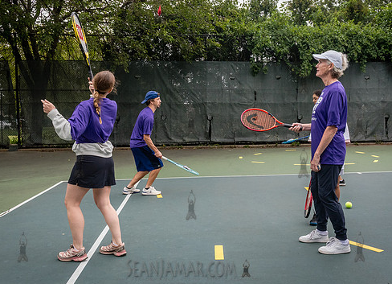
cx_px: 218
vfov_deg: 36.0
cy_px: 137
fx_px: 436
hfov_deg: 48.3
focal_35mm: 39
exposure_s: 1/2000
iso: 1600
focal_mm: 28
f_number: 5
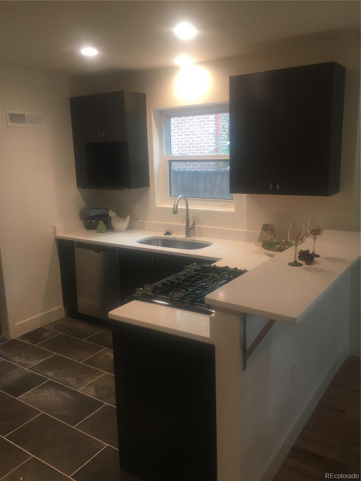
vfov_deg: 61.7
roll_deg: +1.3
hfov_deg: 48.2
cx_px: 180
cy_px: 240
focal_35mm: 29
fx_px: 403
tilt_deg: -12.1
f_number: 2.2
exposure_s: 1/30
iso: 64
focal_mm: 4.15
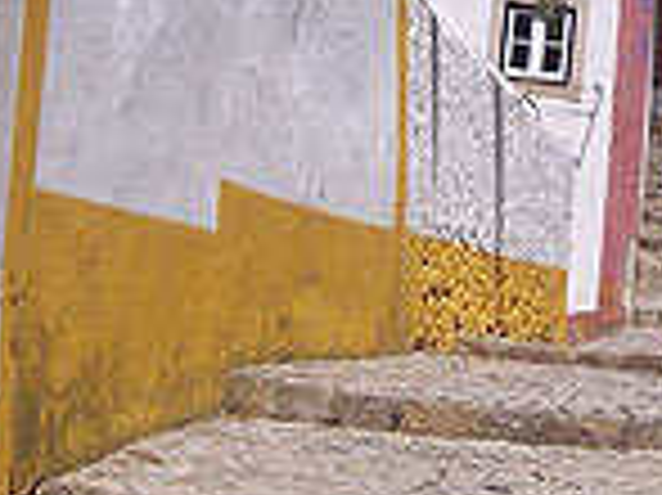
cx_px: 657
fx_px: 2217
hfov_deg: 16.6
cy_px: -16
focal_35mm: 116
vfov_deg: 12.6
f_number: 4.8
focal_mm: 8
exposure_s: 1/1000
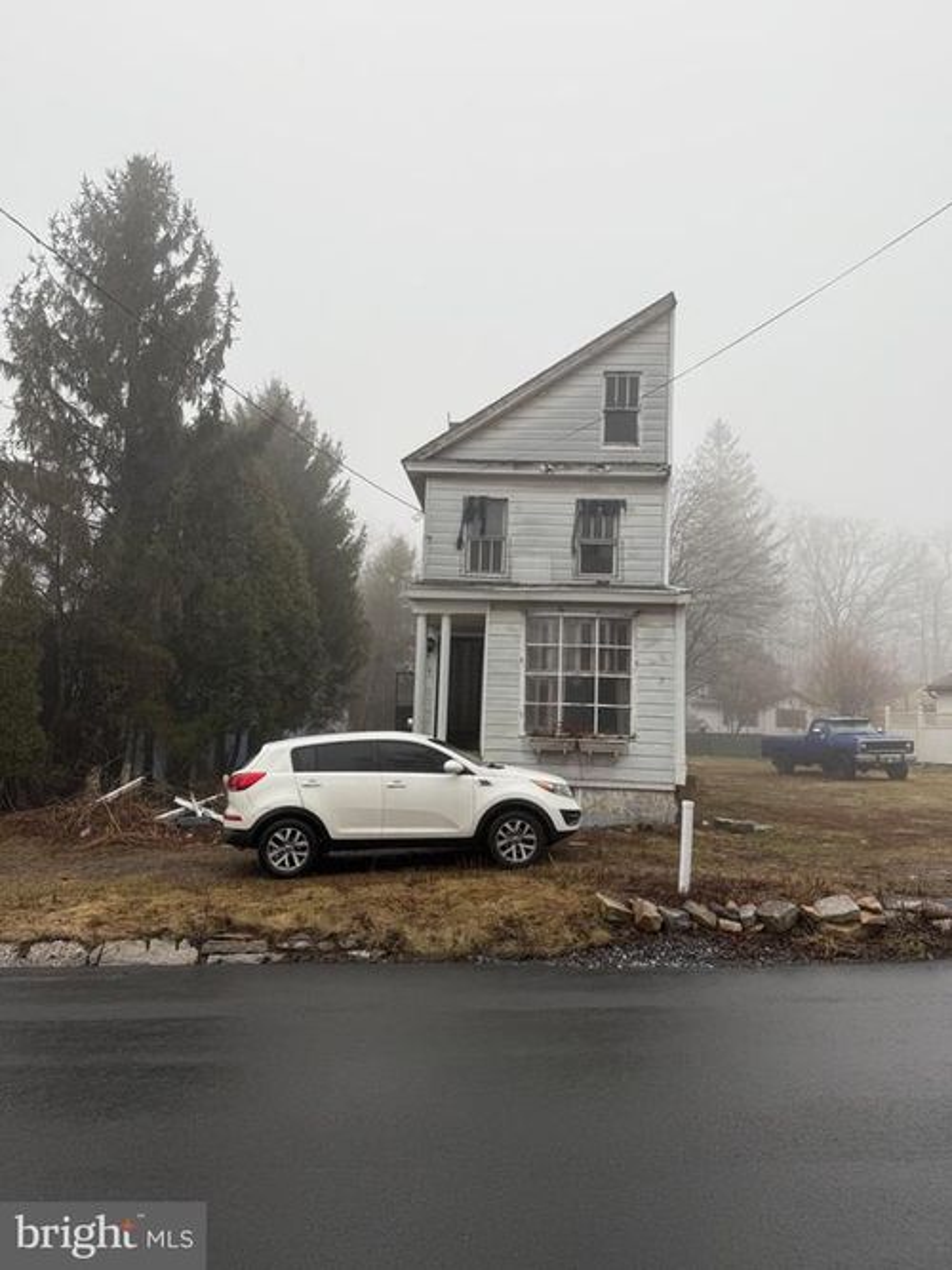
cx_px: 476
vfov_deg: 71.6
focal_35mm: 24
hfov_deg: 56.8
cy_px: 635
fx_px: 880
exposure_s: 1/410
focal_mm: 6.76
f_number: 1.78
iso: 80
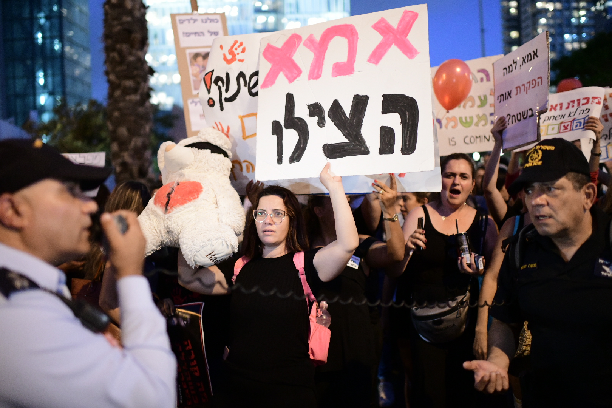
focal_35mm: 35
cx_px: 306
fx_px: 595
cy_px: 204
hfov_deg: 54.4
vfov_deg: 37.9
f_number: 1.4
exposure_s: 1/250
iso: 8000
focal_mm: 35
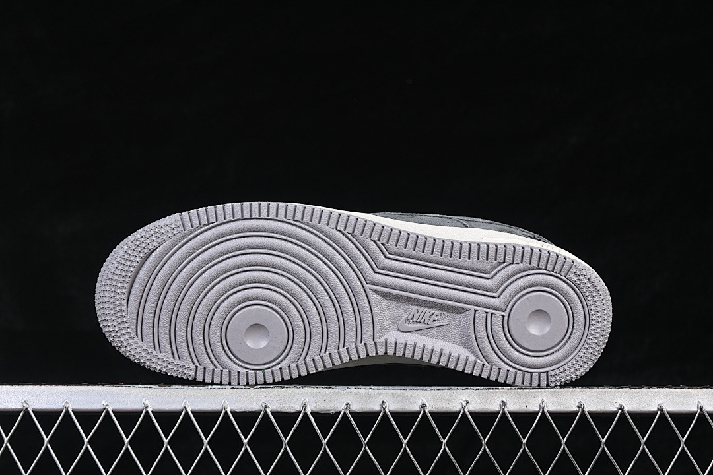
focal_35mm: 75
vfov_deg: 18.2
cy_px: 238
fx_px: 1485
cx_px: 356
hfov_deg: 27.0
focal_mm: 50
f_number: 6.3
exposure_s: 1/60
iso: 160
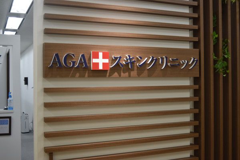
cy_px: 80
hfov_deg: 43.6
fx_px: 300
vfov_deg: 29.9
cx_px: 120
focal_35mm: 45
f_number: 4.2
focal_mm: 30
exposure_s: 1/60
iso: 400
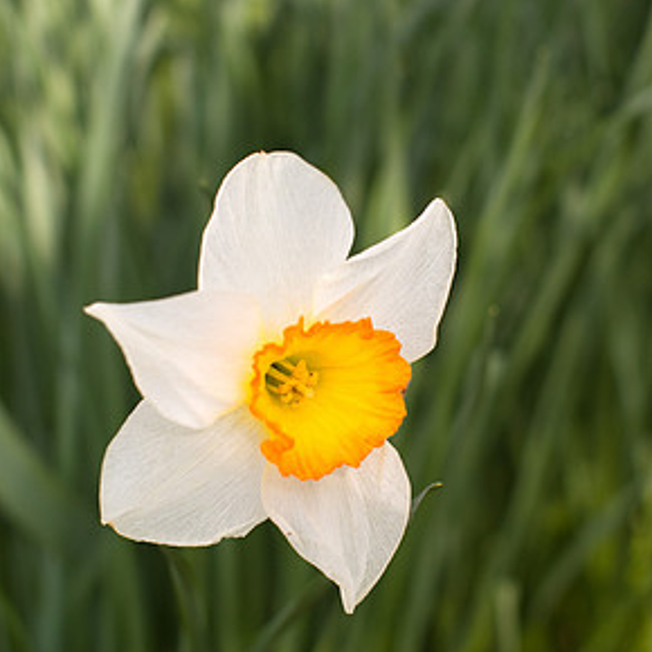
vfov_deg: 17.6
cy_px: 304
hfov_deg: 17.6
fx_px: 2110
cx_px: 318
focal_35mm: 99
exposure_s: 1/350
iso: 100
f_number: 4.5
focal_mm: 50
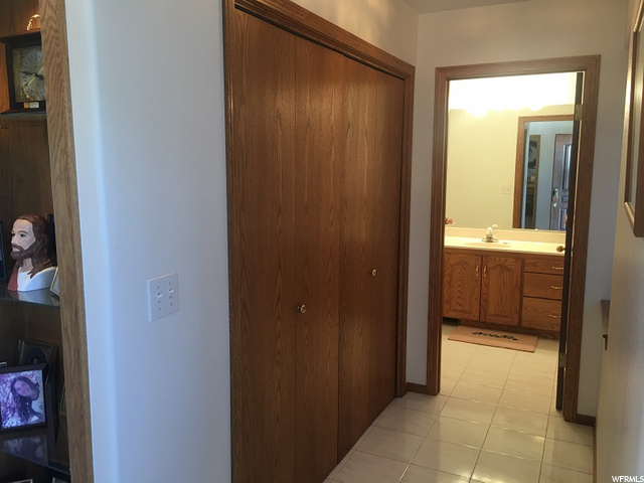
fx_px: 540
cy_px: 242
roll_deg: -0.3
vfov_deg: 48.2
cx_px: 322
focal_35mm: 29
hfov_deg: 61.7
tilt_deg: -7.1
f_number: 2.2
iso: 32
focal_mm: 4.15
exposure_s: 1/15
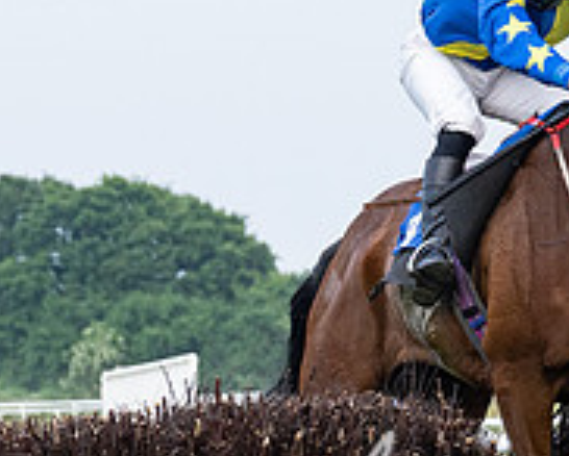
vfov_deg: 4.3
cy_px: 330
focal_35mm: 361
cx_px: 646
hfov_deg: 5.3
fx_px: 6086
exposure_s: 1/1600
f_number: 4
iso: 800
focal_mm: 70
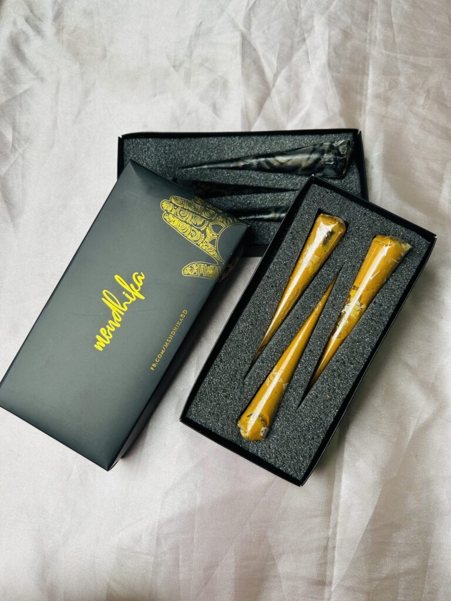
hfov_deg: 53.1
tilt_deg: -76.4
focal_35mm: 26
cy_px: 300
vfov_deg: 67.3
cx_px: 226
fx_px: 452
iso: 40
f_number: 1.5
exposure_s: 1/101
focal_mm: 5.7
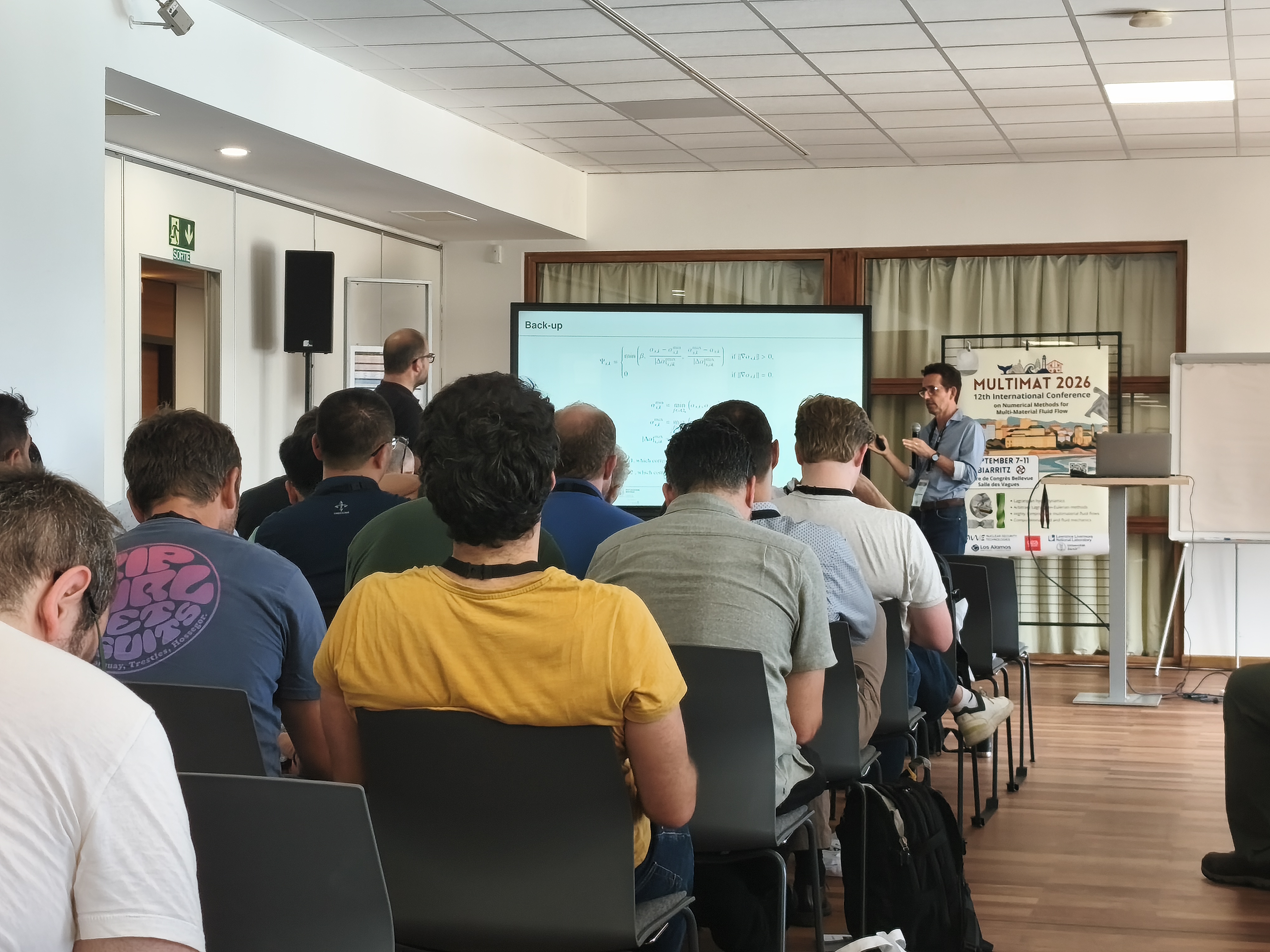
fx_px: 2495
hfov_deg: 28.6
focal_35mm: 68
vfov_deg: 21.6
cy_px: 476
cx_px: 635
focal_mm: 6.06
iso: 200
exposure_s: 1/100
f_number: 1.7
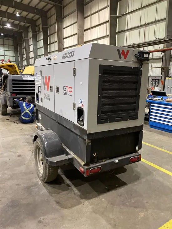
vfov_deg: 67.3
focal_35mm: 26
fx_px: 172
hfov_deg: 53.1
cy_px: 114
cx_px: 86
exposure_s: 1/40
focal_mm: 4.25
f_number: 1.8
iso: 500
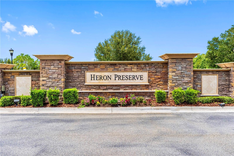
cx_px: 117
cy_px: 78
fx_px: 205
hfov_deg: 59.5
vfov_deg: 41.7
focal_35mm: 32
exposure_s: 1/10000
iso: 1600
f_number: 11
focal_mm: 31.5
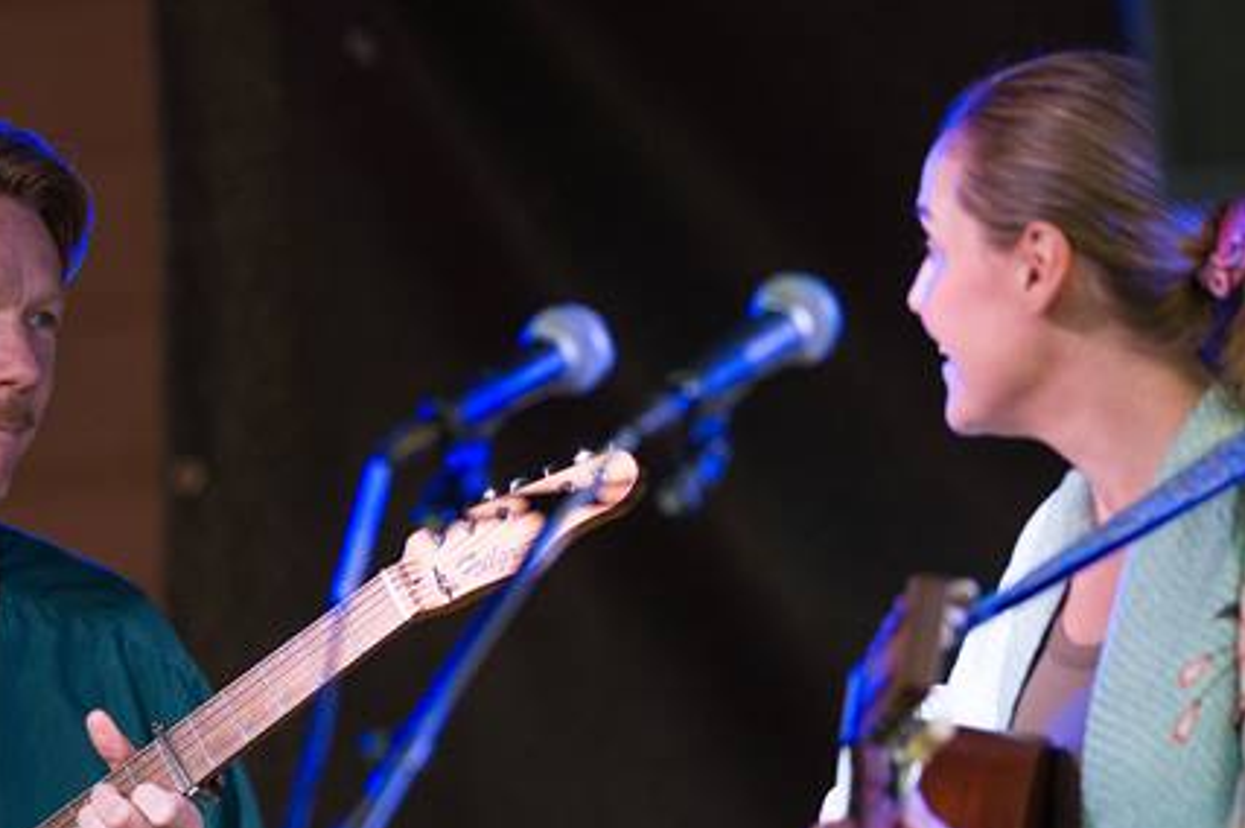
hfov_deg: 4.1
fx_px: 17485
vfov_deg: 2.7
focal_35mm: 506
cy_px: 687
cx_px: 338
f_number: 2.8
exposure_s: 1/1000
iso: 2000
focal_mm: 300
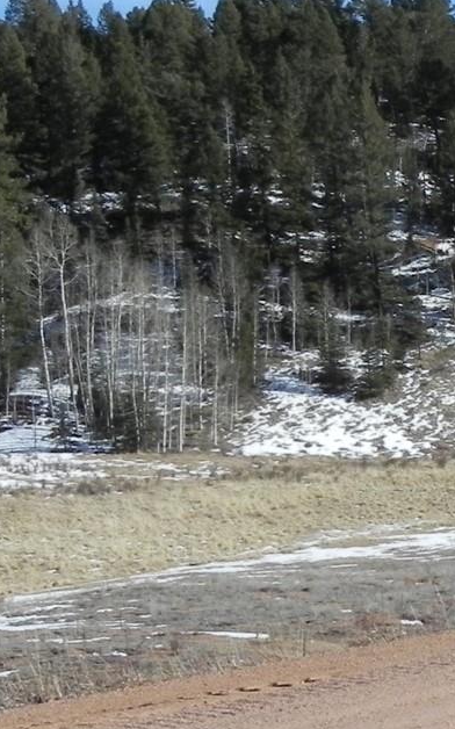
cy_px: 286
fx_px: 1986
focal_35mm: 100
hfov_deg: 12.6
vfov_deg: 20.8
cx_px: 626
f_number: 8
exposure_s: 1/435
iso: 160
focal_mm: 6.6
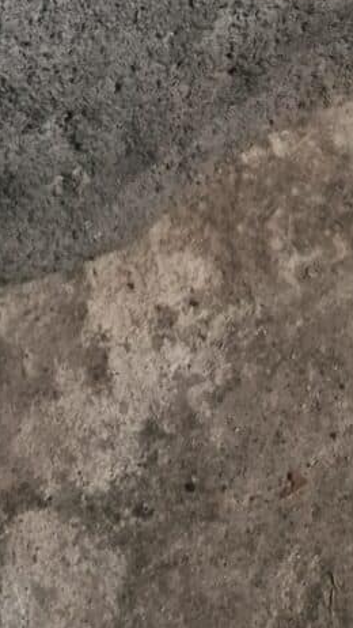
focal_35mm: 111
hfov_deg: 10.9
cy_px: -761
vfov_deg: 14.5
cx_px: 126
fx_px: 1846
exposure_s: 1/33
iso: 1250
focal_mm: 5.4
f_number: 1.8
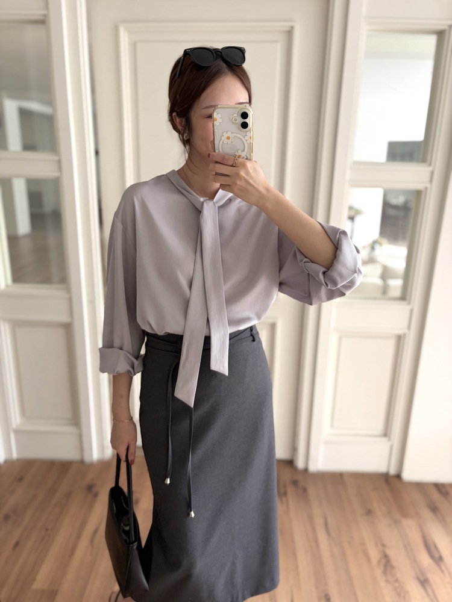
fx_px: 453
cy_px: 301
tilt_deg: -25.7
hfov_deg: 53.1
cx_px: 226
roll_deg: -1.5
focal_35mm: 26
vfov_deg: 67.3
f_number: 1.6
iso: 125
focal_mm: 5.96
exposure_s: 1/71
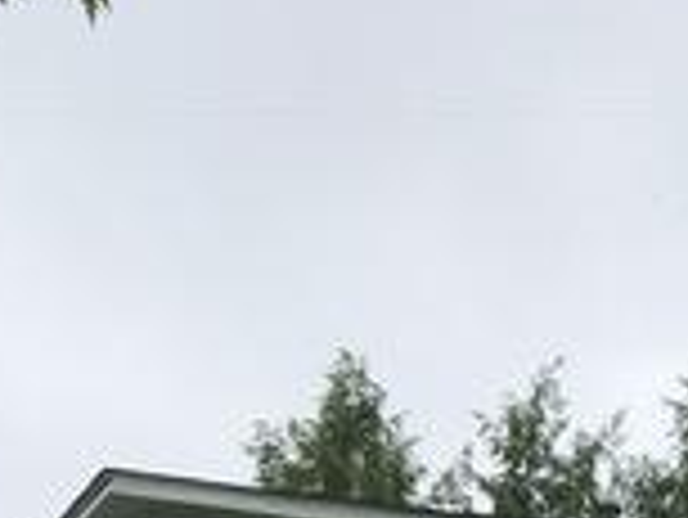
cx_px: 724
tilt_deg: +12.5
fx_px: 2327
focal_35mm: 117
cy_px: 1022
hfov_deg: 16.4
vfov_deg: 11.5
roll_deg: +0.0
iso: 20
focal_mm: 3.99
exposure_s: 1/3195
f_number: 1.8
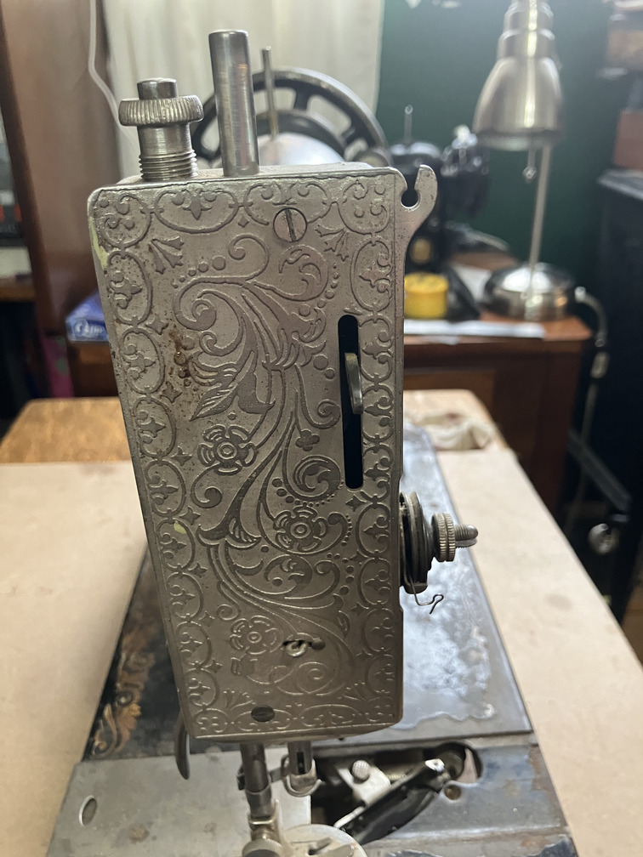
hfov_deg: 49.7
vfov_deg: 63.4
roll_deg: +0.6
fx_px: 693
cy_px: 428
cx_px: 322
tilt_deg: -26.0
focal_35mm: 28
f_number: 1.8
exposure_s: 1/60
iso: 200
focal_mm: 3.99
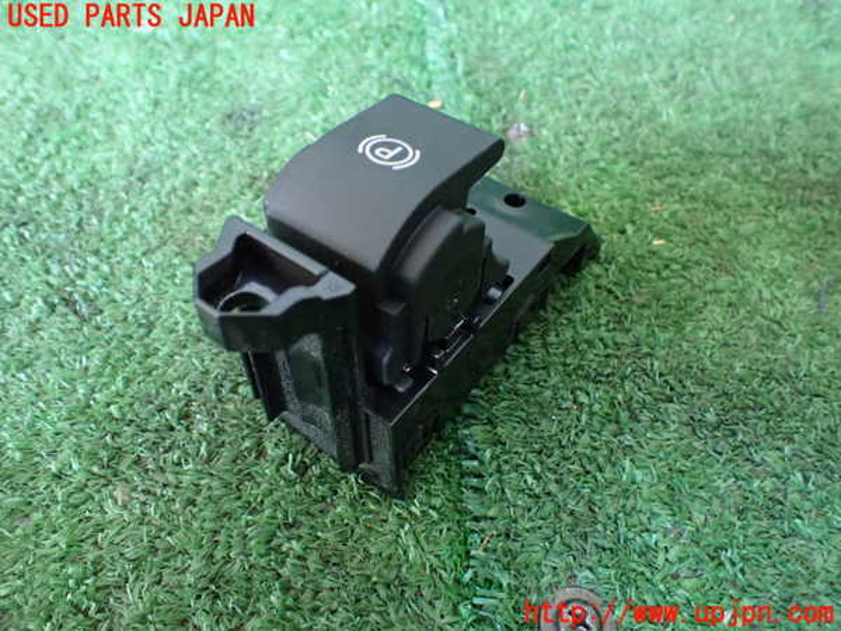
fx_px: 729
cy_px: 316
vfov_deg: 46.8
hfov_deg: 60.0
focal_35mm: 30
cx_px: 420
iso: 800
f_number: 2.3
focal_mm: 5.4
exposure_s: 1/60
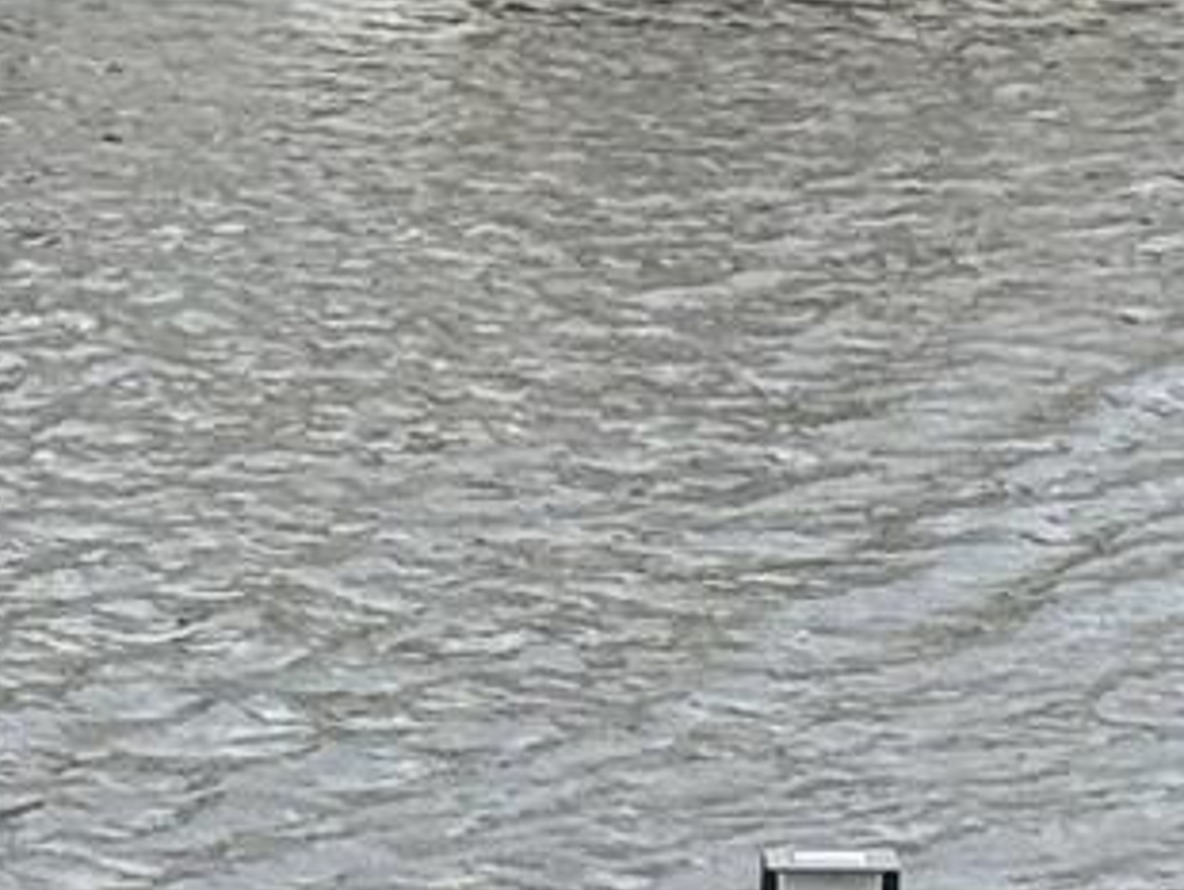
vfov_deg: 4.7
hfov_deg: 5.8
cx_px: -2475
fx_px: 10851
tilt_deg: -11.6
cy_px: 1119
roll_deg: +1.9
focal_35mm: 317
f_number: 1.78
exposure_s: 1/1795
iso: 80
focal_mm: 6.76
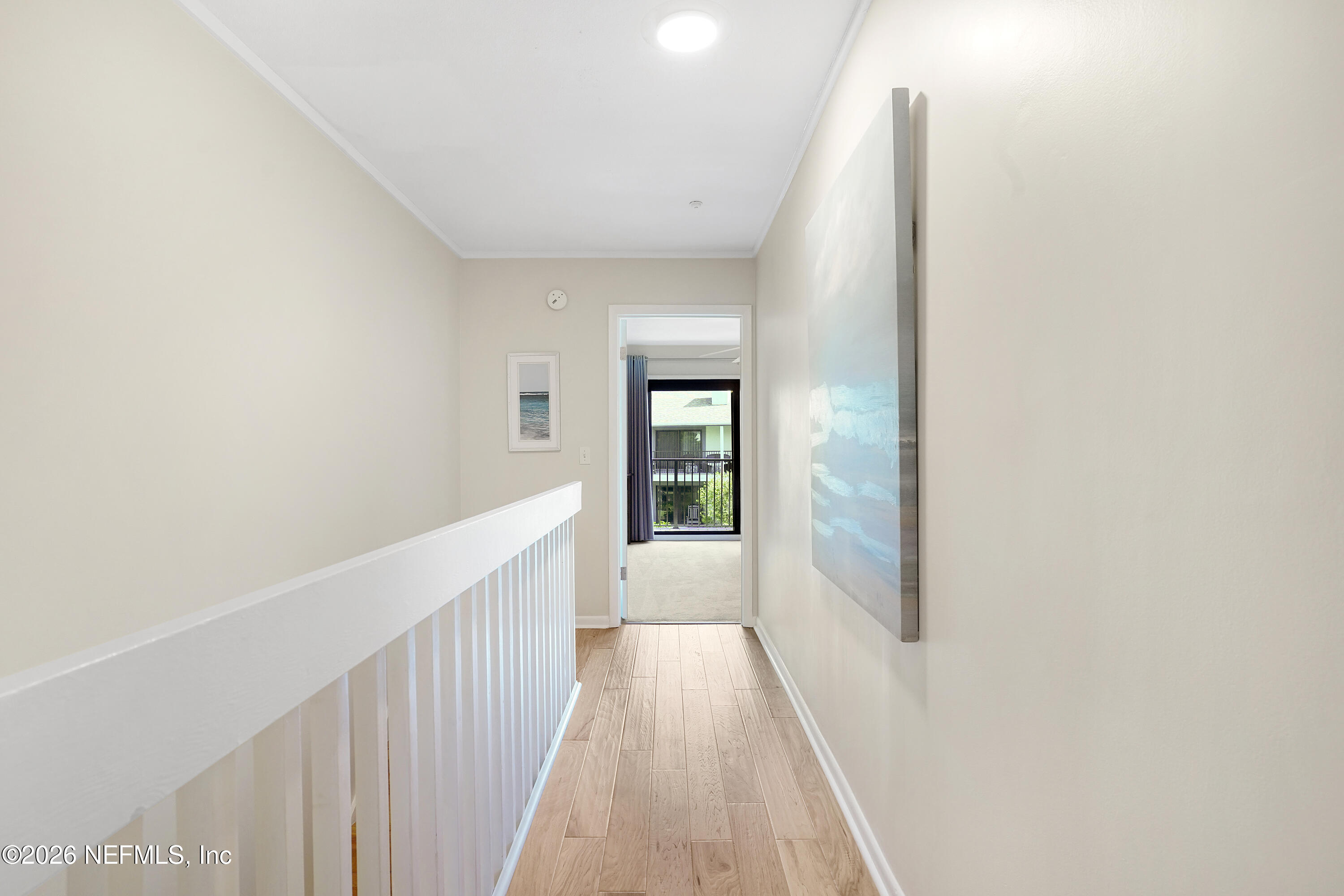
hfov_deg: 93.3
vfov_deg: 70.4
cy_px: 448
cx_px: 672
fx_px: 635
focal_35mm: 17
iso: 800
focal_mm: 17
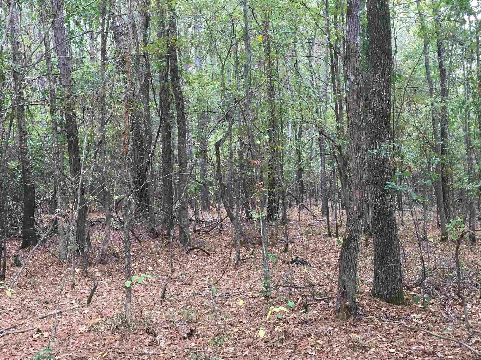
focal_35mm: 40
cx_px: 229
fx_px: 556
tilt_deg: -1.5
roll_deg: +1.4
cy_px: 182
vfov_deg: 36.0
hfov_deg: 46.8
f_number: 2.2
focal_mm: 4.15
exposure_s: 1/40
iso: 32
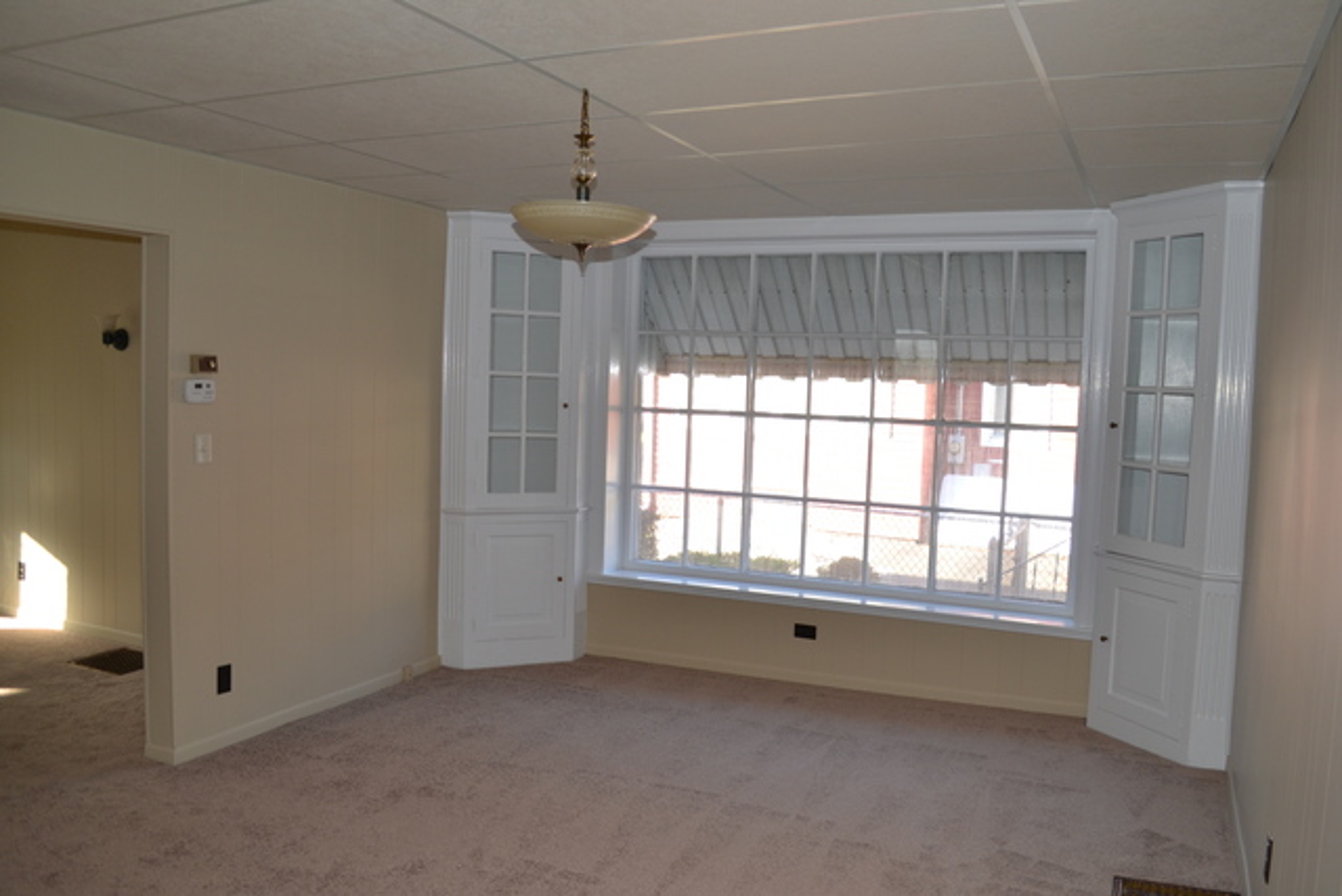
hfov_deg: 67.4
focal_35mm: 27
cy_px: 448
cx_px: 671
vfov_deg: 48.0
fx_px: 1007
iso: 250
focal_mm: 18
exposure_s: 1/125
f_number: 4
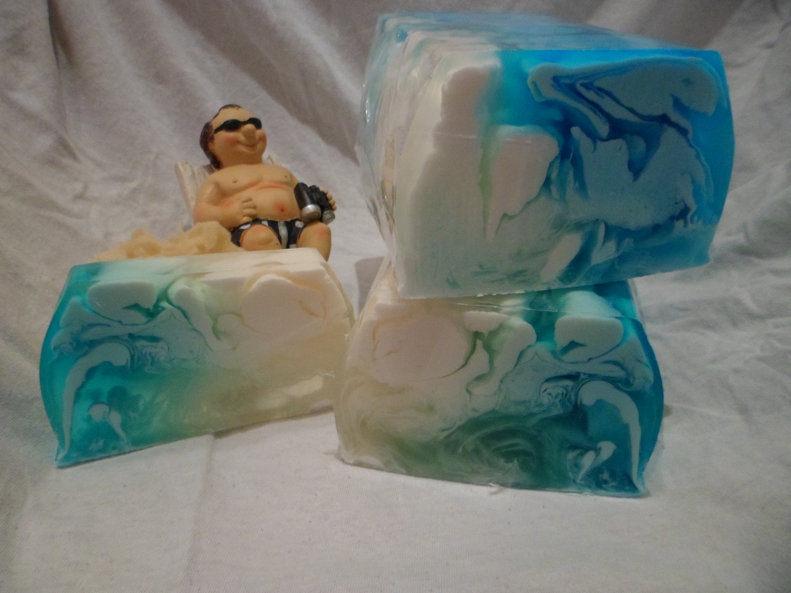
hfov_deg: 67.3
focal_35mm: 26
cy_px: 296
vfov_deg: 53.1
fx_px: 594
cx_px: 396
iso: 400
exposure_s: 1/45
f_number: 3.3
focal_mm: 4.9
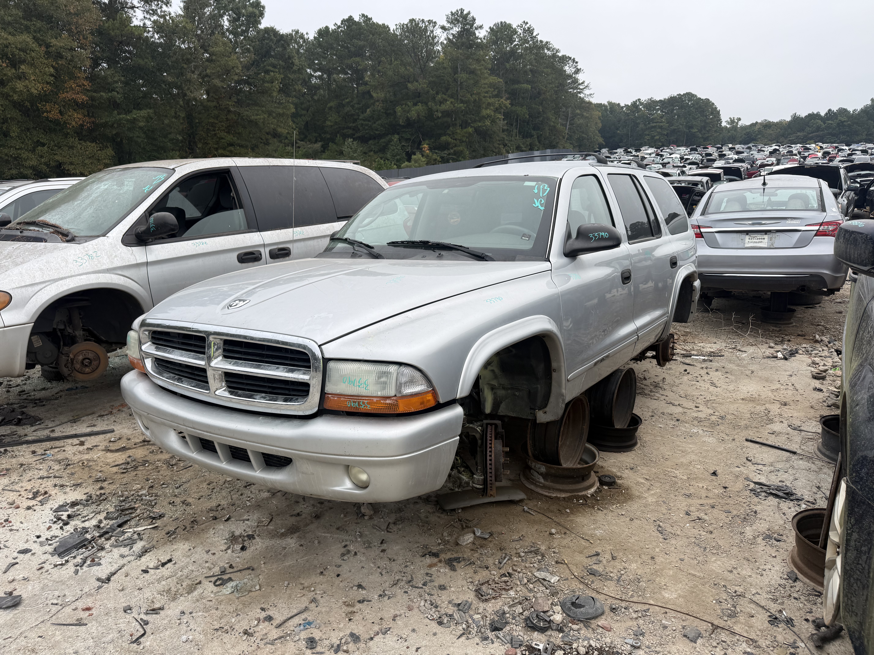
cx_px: 437
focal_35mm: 24
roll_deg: +2.6
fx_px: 606
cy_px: 328
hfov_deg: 71.6
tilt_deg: -8.7
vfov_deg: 56.8
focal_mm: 6.76
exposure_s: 1/955
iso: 80
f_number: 1.78
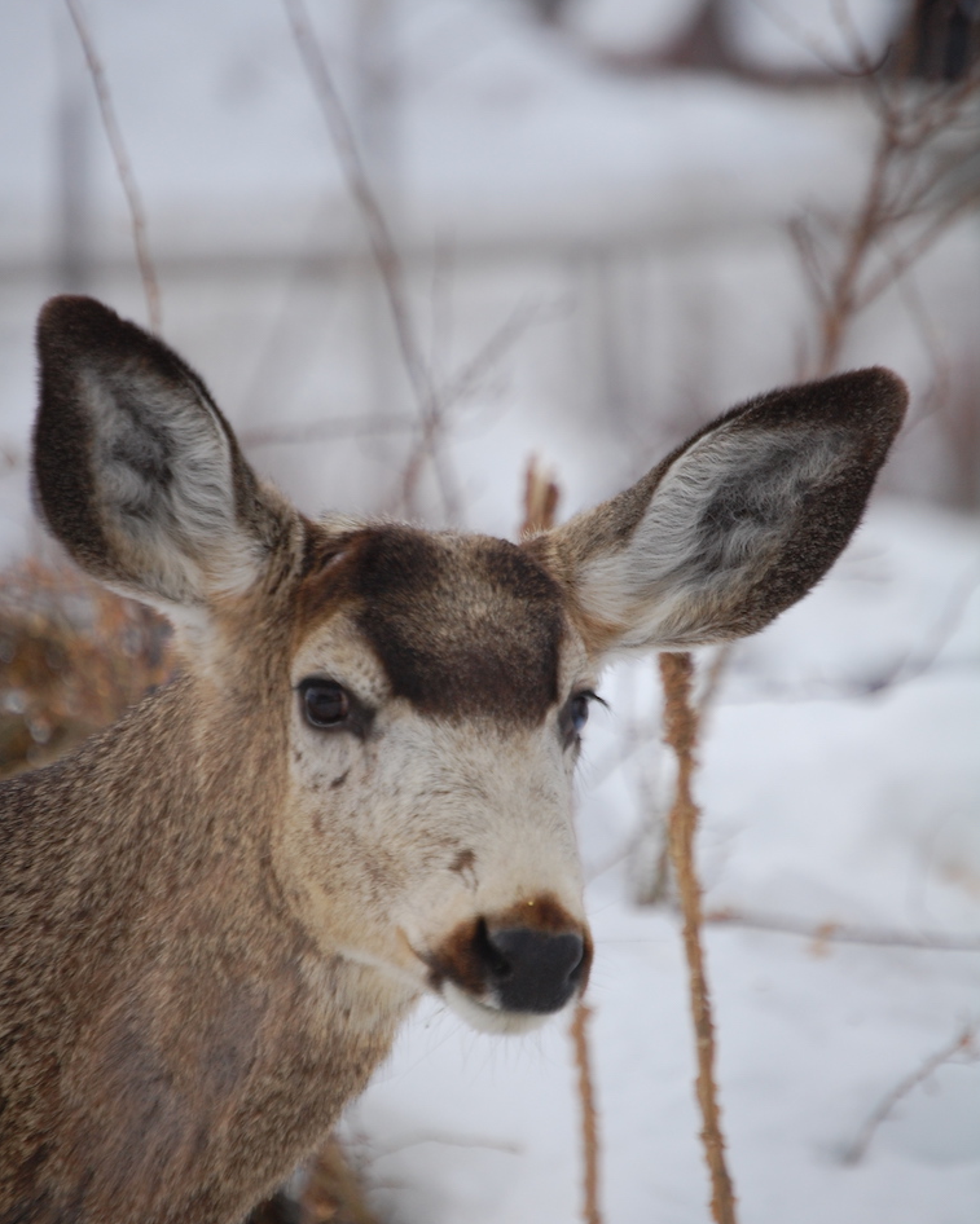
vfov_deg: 5.7
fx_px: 12325
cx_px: 489
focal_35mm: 340
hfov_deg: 4.6
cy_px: 650
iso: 400
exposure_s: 1/1250
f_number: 5.6
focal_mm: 200
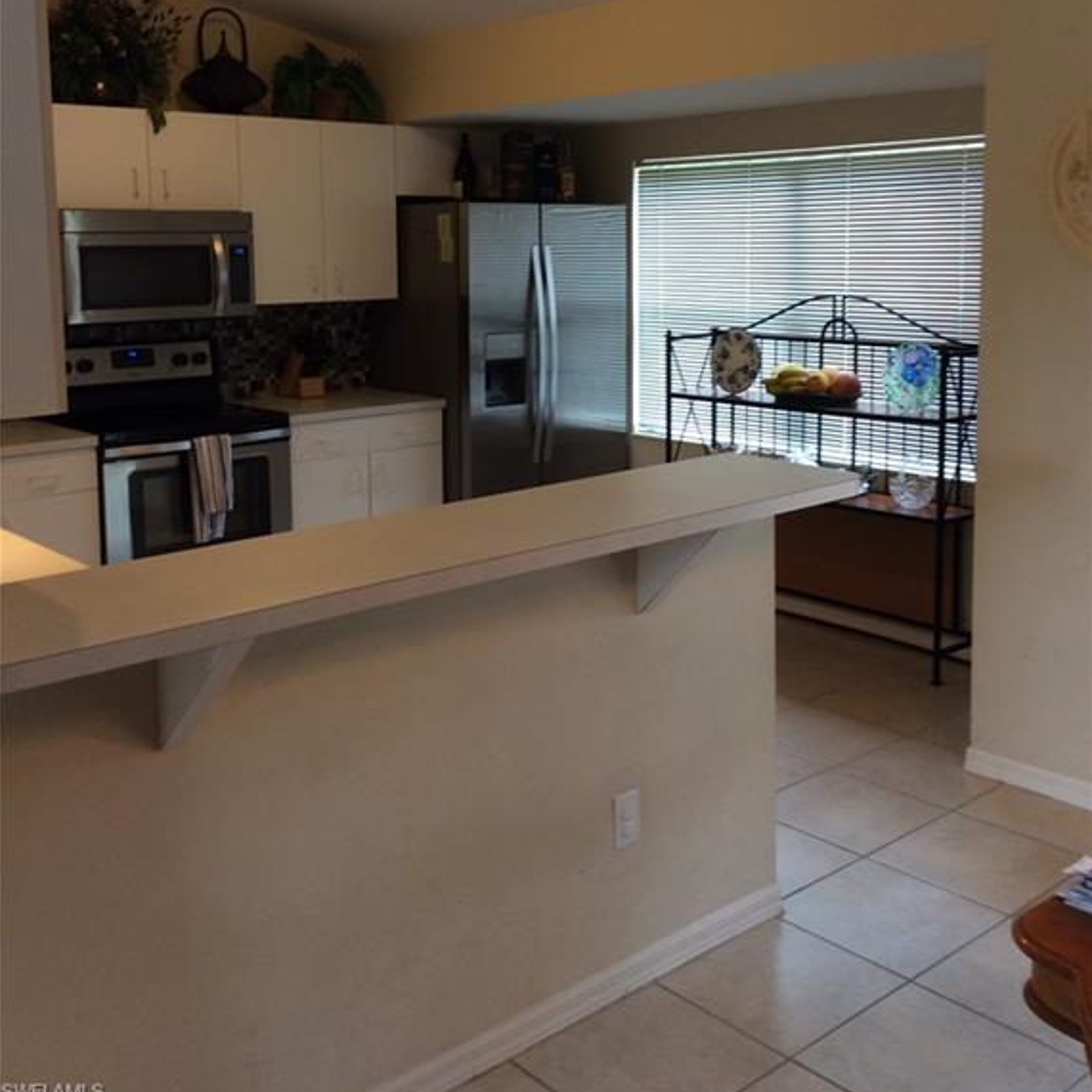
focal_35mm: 38
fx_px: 1356
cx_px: 546
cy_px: 371
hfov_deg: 43.9
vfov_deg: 43.3
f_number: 2.4
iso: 50
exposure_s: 1/24
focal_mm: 3.3
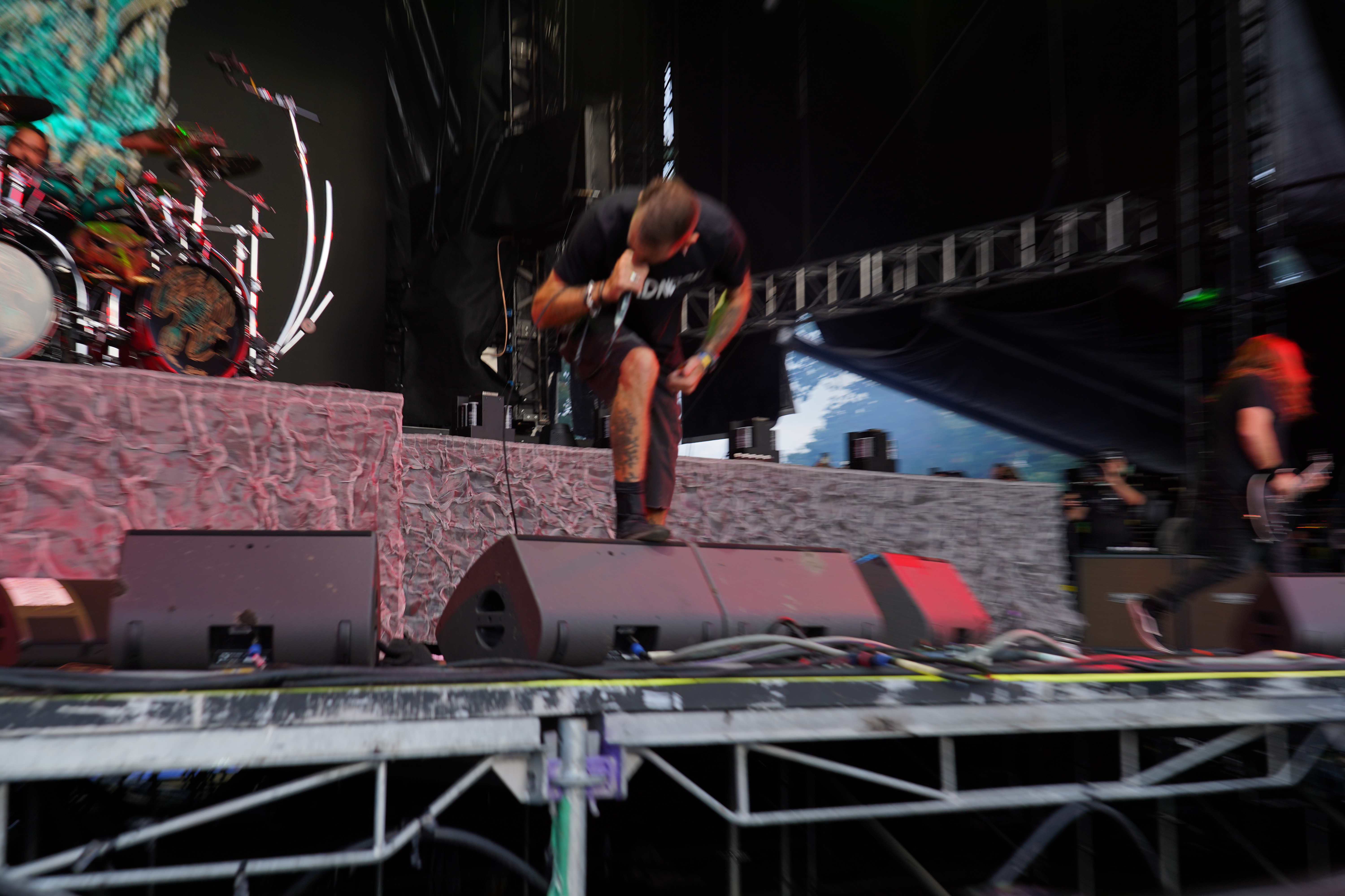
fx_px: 1718
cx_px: 672
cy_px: 448
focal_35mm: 46
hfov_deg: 42.7
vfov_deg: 29.2
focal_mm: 46
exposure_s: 1/50
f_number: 4.5
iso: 100
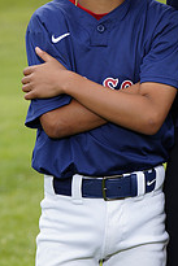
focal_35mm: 354
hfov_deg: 3.9
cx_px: 206
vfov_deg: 5.8
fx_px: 2621
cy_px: -80
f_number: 6.3
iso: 100
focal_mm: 125
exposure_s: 1/250
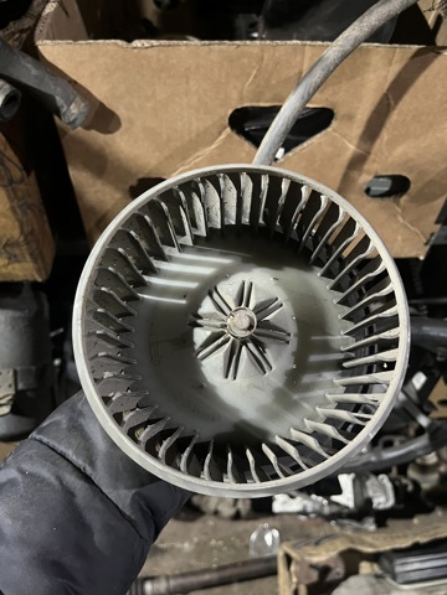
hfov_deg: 53.1
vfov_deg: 67.3
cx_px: 224
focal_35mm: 26
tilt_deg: -52.8
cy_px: 298
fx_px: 448
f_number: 1.6
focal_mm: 5.1
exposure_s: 1/25
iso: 640
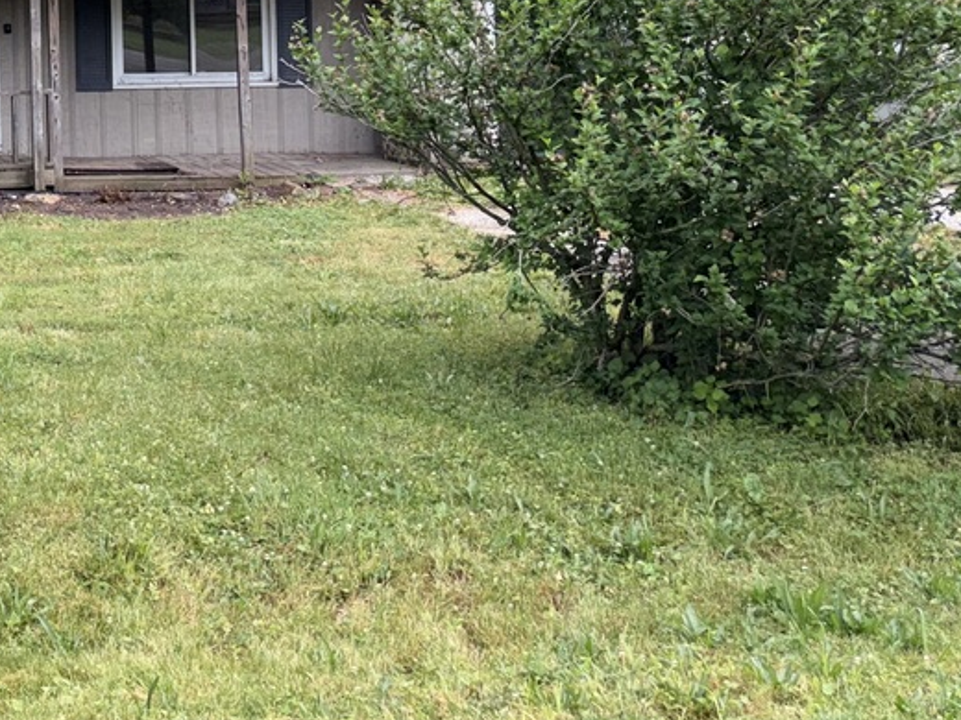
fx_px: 1999
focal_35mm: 72
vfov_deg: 19.5
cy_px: -90
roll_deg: +0.8
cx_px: -174
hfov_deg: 24.6
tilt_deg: +2.1
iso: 32
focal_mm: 5.96
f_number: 1.6
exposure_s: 1/261
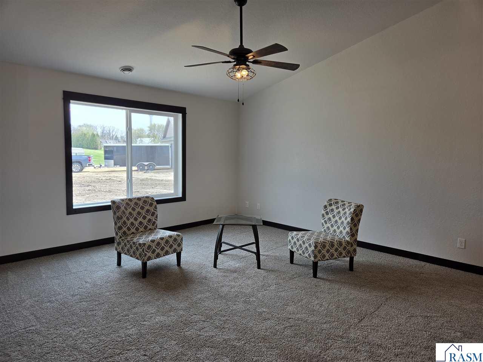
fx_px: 321
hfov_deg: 73.9
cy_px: 181
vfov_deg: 58.9
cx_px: 242
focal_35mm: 23
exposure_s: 1/156
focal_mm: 5.4
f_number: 1.8
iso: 25
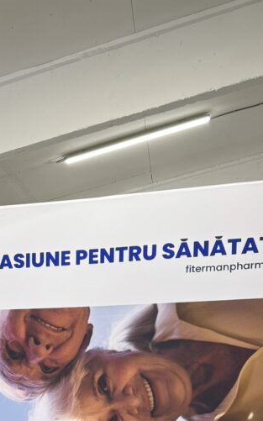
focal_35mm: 52
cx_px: 43
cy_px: 406
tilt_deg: -4.4
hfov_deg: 24.4
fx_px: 597
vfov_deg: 35.7
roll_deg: +1.1
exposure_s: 1/50
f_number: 1.78
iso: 100
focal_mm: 6.76
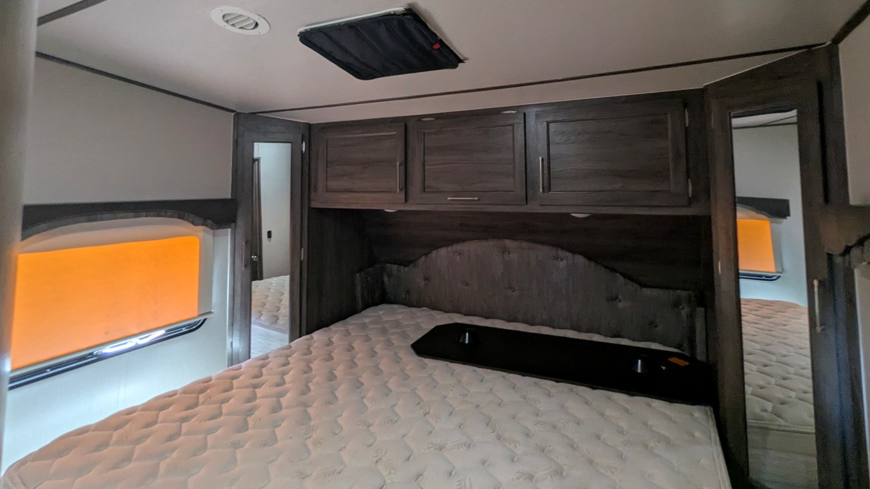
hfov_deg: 92.7
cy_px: 159
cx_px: 433
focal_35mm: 18
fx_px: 415
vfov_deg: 59.5
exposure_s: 1/35.4
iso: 128
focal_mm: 2.35
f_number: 2.2
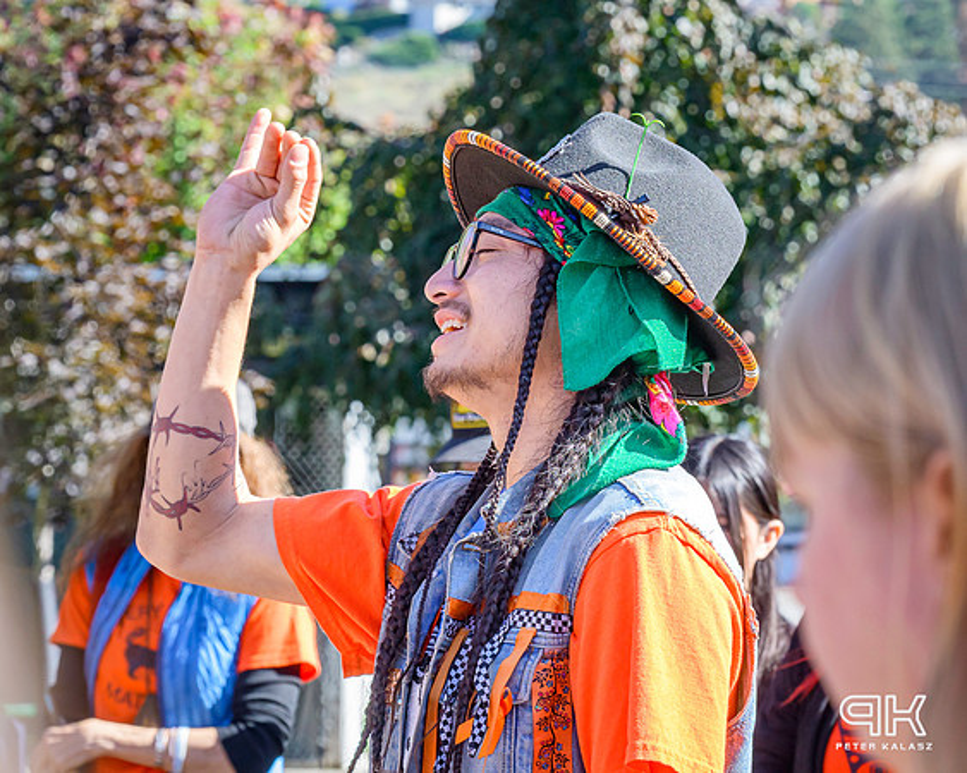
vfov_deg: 8.0
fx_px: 5551
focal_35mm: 194
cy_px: 304
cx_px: 586
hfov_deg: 10.0
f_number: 8
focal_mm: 95
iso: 640
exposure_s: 1/400
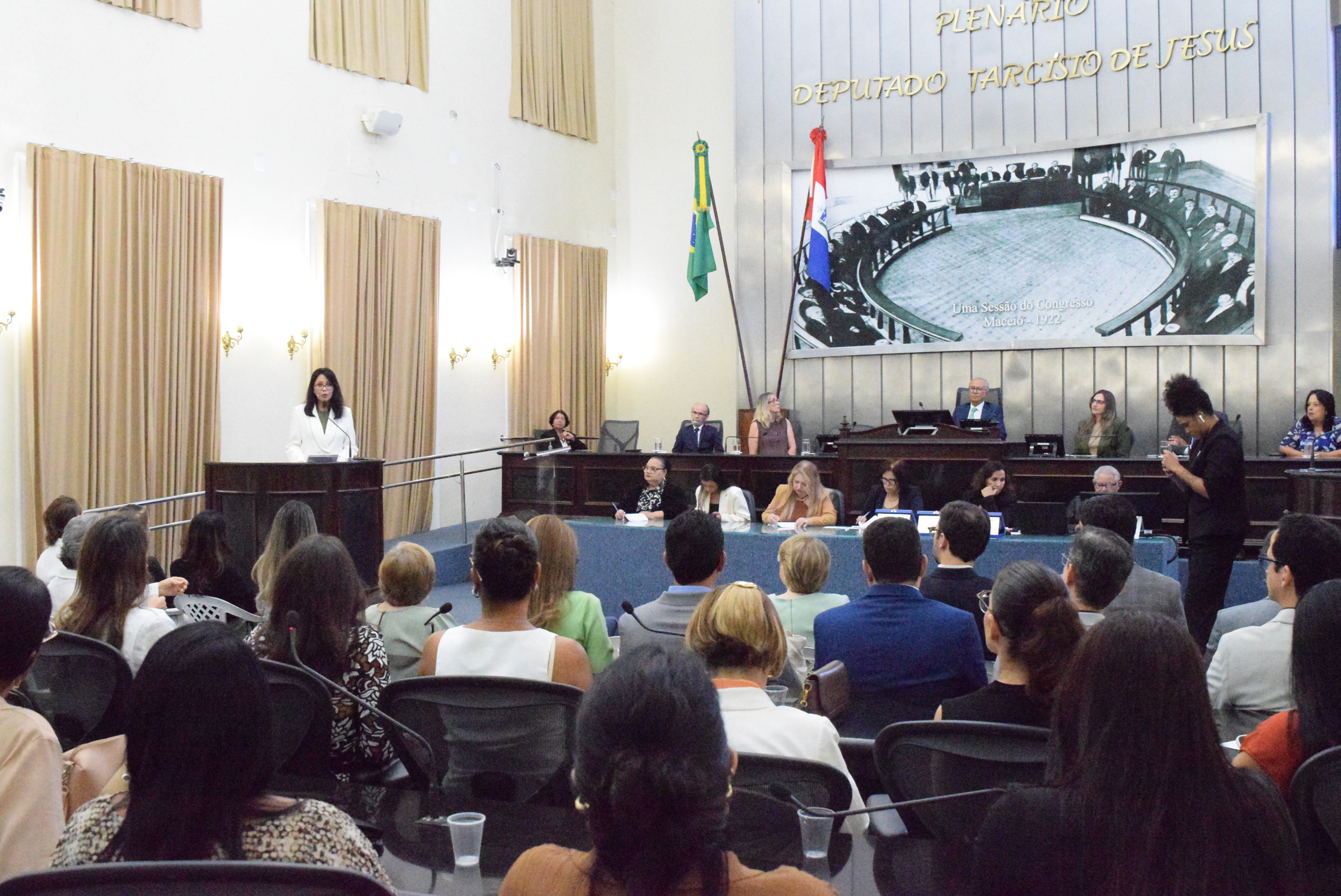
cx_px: 670
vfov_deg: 35.6
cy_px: 448
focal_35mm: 38
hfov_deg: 51.2
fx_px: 1398
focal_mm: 25
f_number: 8
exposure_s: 1/250
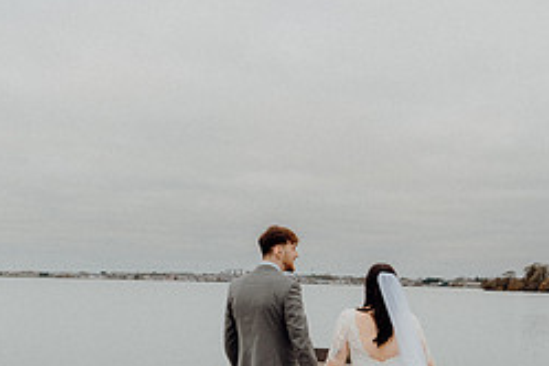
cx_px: 311
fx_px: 854
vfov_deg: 23.8
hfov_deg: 35.6
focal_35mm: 56
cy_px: 299
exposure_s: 1/200
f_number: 3.5
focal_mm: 24
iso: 200
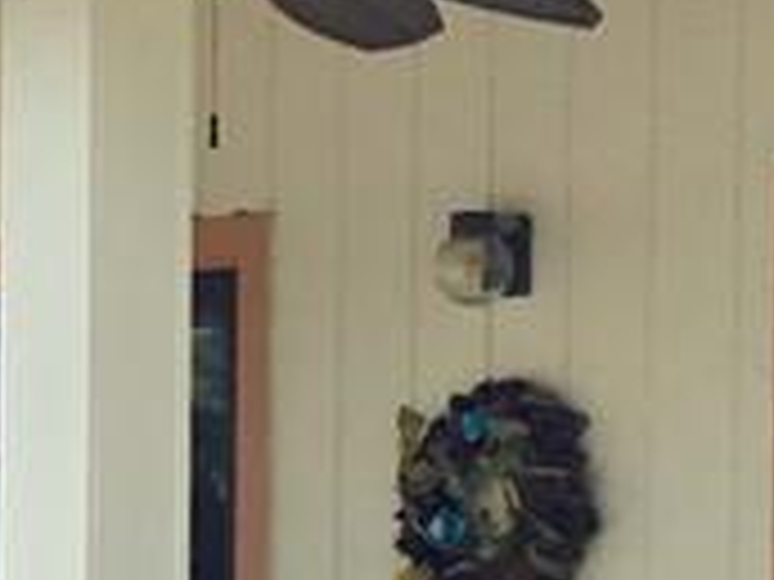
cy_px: 688
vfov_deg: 8.0
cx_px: -112
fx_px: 4137
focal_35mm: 185
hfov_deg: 10.5
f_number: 2.4
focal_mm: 3.3
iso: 25
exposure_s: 1/696
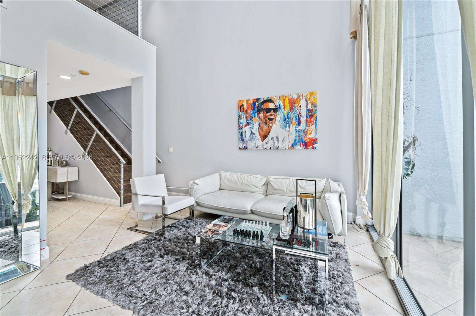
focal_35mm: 14
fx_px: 185
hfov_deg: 104.3
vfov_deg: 81.1
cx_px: 238
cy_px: 158
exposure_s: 1/15
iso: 200
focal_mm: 14
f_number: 8
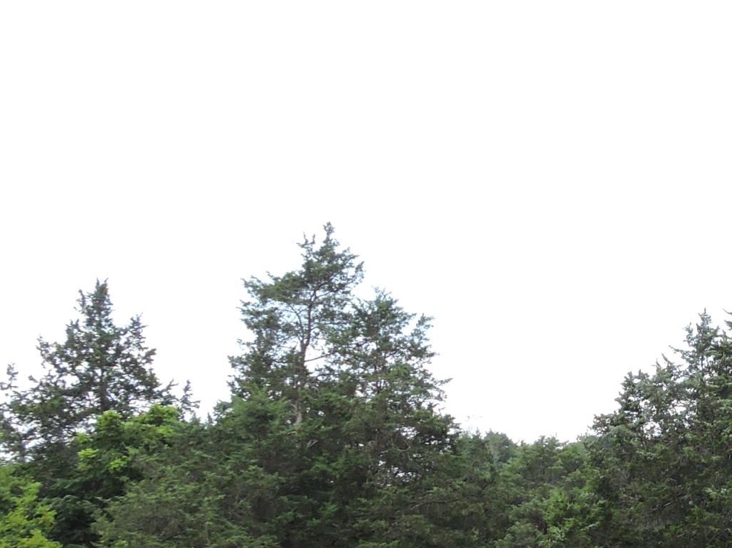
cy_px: 571
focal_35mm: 70
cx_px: 891
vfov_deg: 20.2
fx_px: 1480
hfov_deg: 24.9
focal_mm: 4.3
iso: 100
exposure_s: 1/400
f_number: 3.3
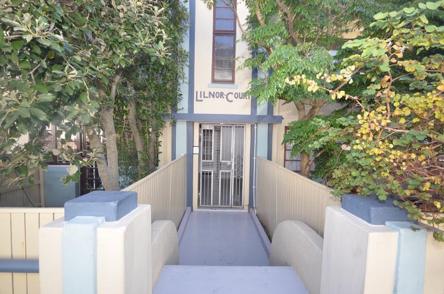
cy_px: 147
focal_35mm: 18
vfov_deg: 67.2
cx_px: 222
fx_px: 222
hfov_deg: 90.1
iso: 200
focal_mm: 12
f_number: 5
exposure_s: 1/100
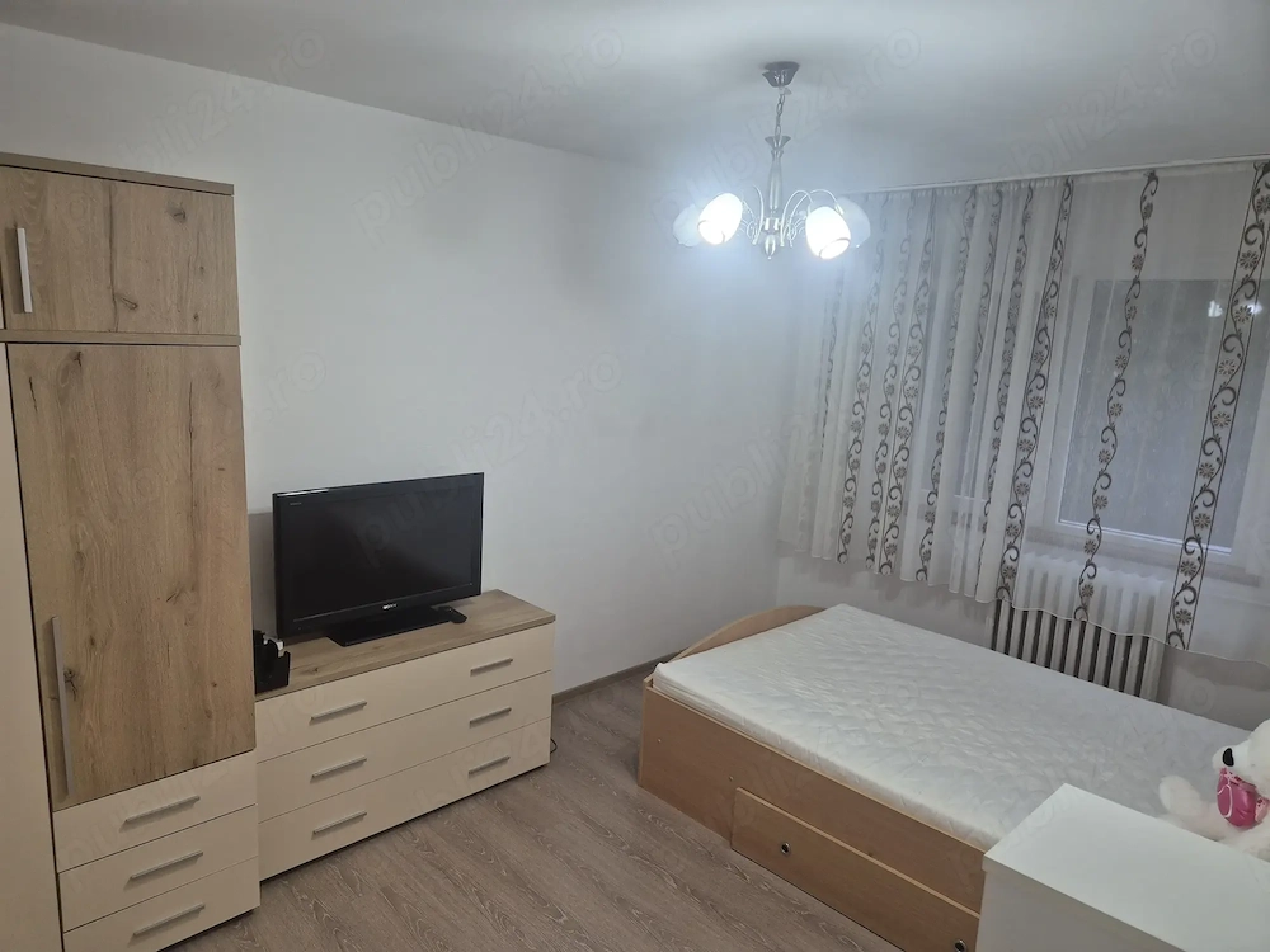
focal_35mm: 23
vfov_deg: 58.9
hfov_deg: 73.9
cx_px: 635
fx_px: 844
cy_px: 476
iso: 320
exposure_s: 1/100
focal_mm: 5.4
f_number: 1.8
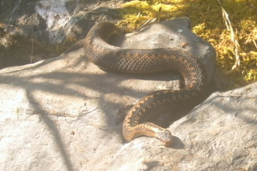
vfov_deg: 15.3
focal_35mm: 89
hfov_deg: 22.9
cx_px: 128
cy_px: 76
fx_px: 635
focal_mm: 14.1
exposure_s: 1/125
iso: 50
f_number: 4.2
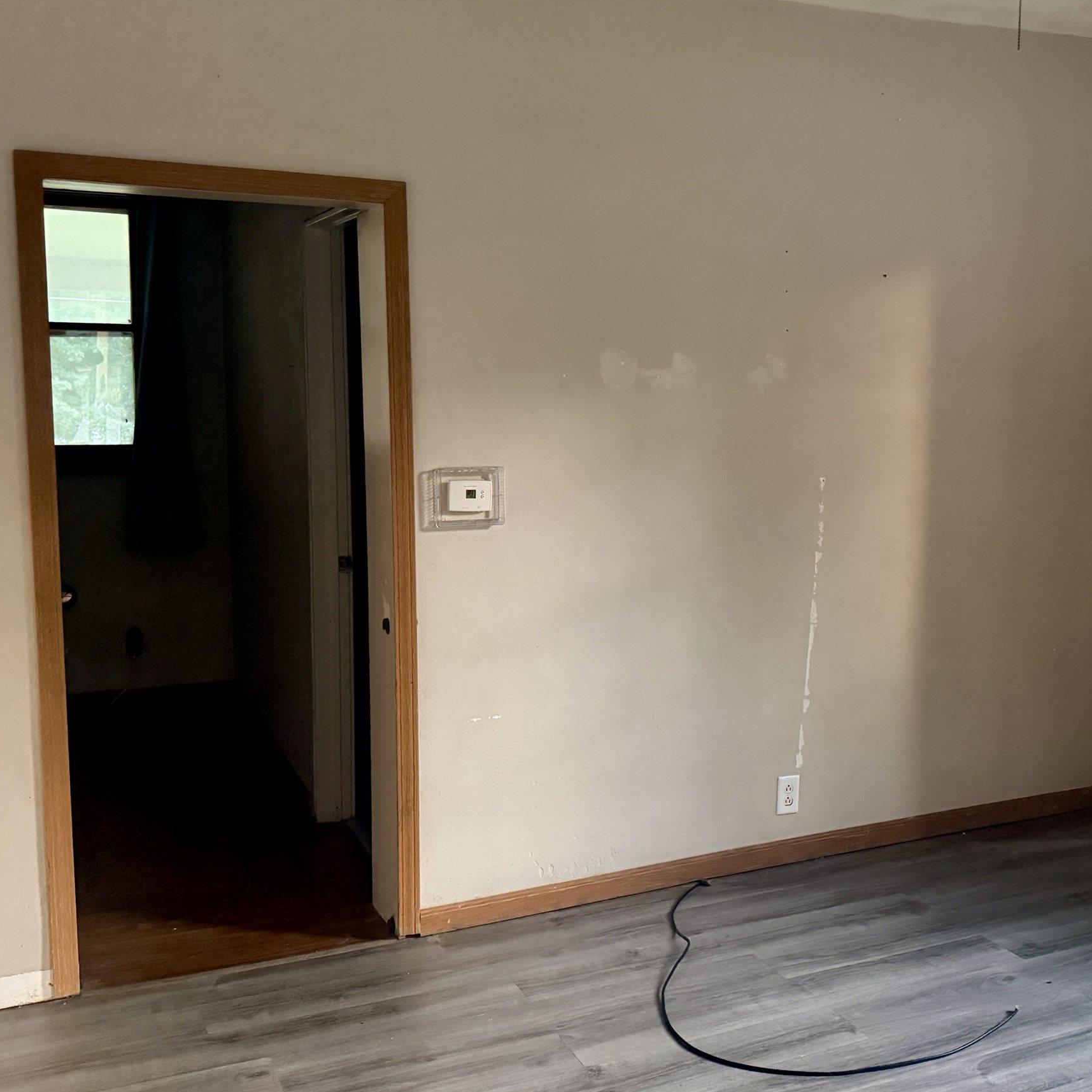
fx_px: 1356
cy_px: 526
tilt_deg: -5.5
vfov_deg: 43.9
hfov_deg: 43.0
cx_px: 758
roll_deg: -0.9
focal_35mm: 38
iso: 1000
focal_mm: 6.76
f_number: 1.78
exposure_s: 1/32
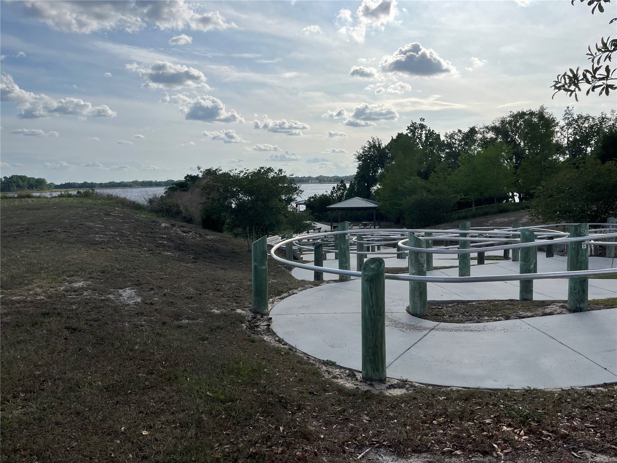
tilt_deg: -7.8
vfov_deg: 53.1
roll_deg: +3.0
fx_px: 463
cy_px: 232
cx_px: 308
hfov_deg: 67.3
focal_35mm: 26
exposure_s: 1/7874
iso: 50
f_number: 1.6
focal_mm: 5.1
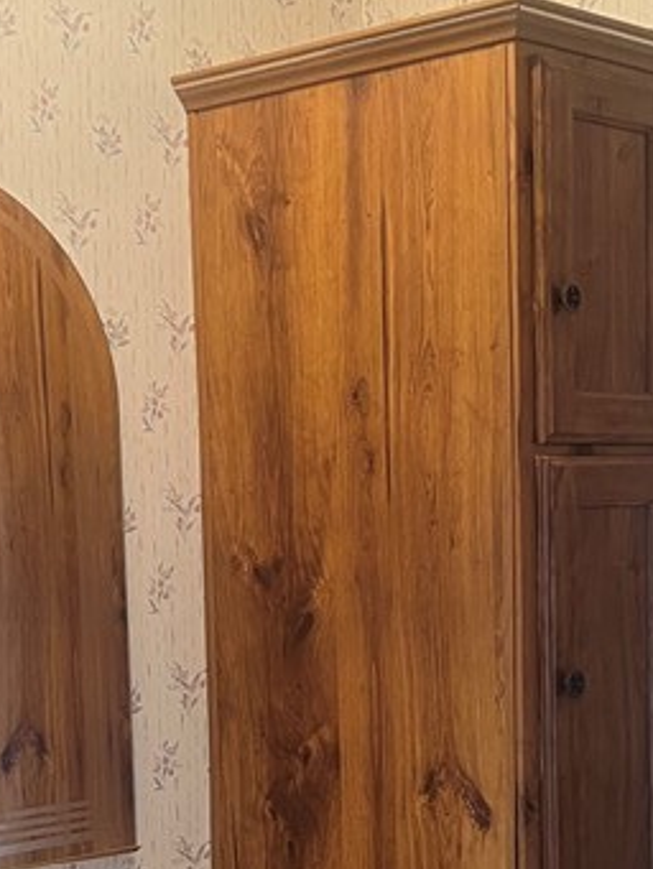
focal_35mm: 78
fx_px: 1961
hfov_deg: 18.9
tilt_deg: -4.6
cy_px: 719
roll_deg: +1.6
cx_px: 408
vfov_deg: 24.5
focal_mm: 5.7
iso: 250
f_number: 1.5
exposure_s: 1/60
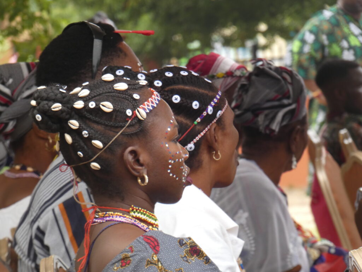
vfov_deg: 3.5
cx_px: 181
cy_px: 136
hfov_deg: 4.6
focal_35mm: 428
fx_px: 4476
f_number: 5.6
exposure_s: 1/100
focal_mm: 76.7
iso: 160
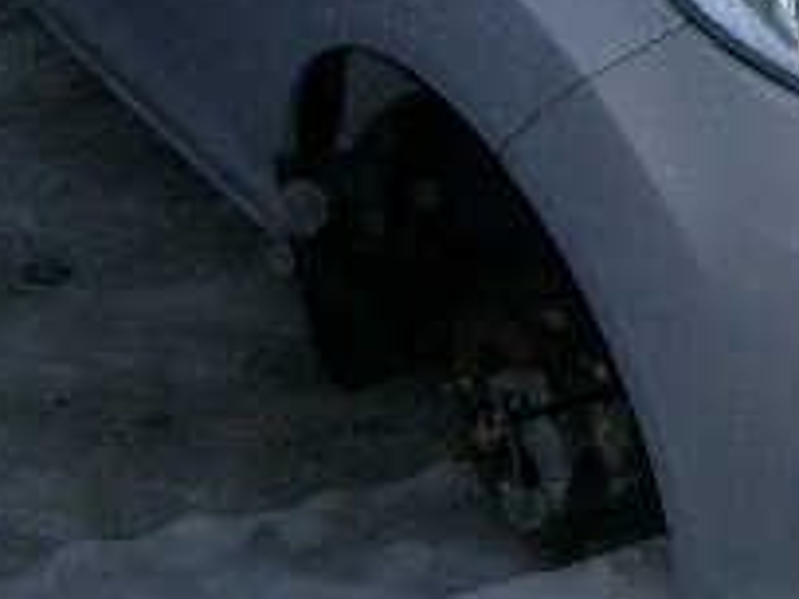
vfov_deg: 13.2
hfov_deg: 17.5
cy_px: -86
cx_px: 791
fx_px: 2539
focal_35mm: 110
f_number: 2.6
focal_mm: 5.8
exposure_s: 1/40
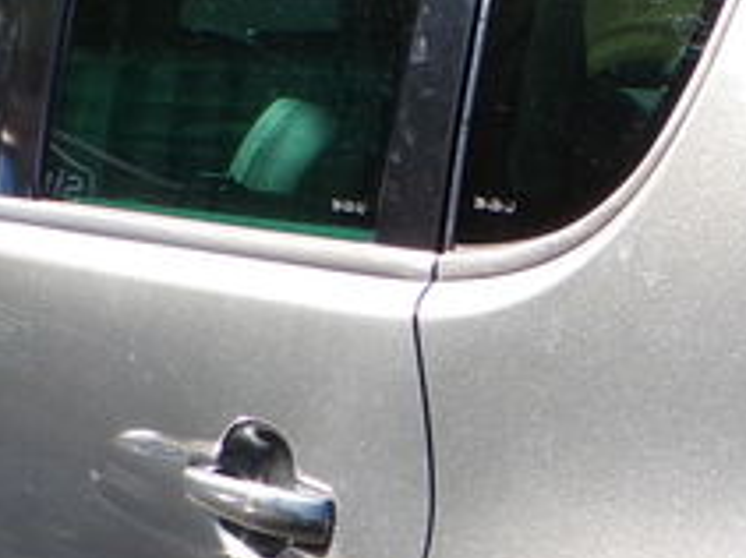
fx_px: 2455
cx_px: 1195
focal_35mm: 114
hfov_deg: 15.6
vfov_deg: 12.3
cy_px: 862
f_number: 4.4
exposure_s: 1/210
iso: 100
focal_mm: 4.3
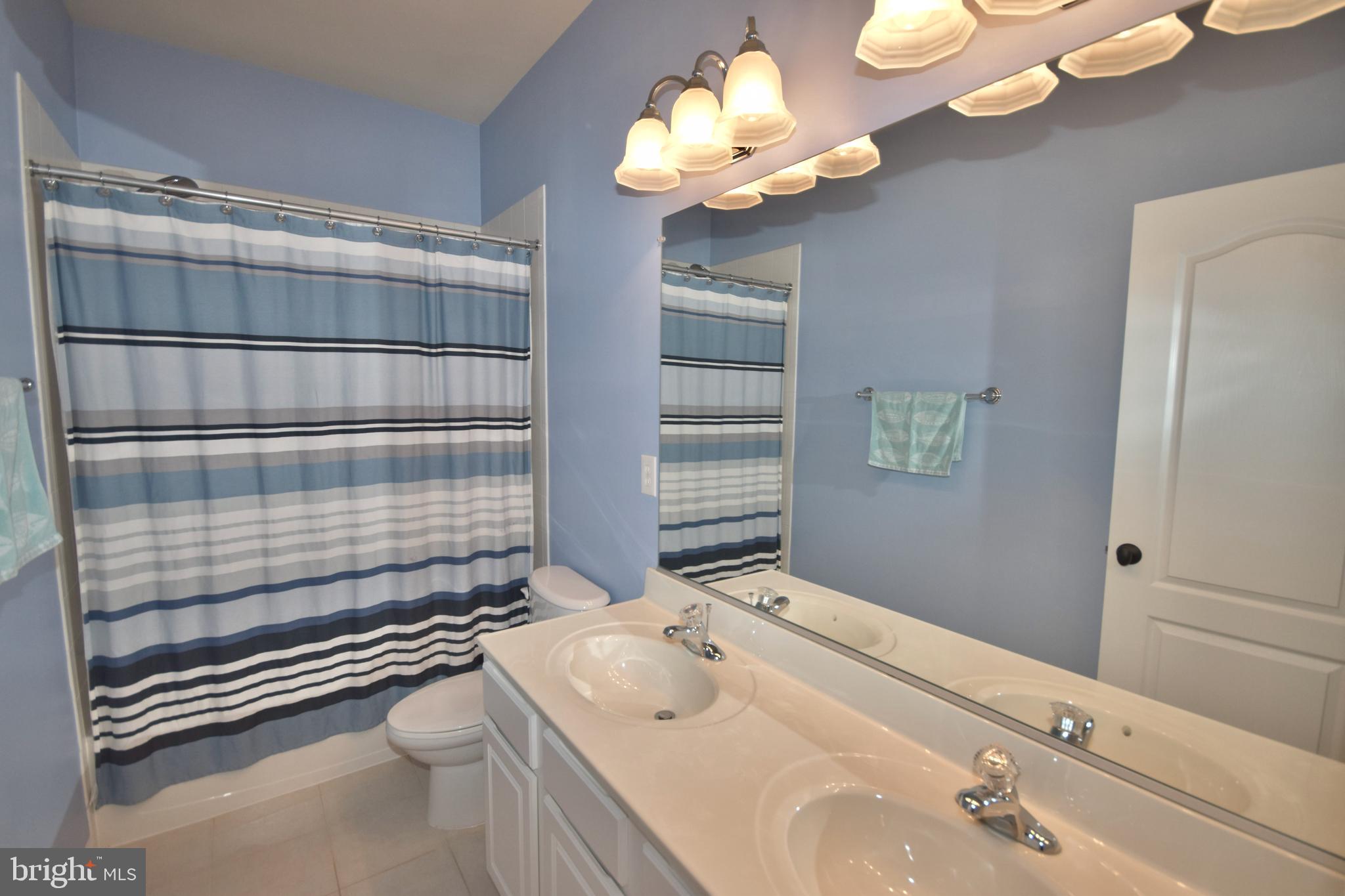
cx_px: 672
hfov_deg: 100.4
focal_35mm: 15
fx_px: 560
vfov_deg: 77.3
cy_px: 448
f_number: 5.6
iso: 400
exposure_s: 1/60
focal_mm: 10
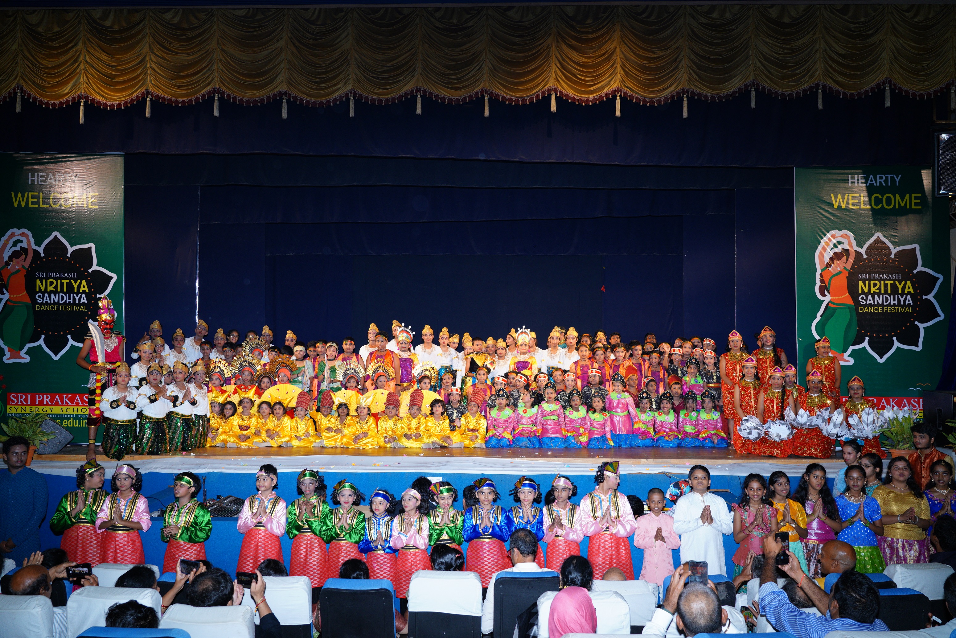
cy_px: 319
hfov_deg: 61.9
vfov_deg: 43.6
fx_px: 797
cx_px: 478
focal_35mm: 30
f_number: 5
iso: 640
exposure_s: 1/200
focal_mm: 30
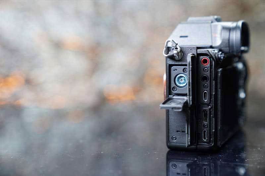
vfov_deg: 19.4
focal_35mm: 70
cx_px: 132
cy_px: 88
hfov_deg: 28.8
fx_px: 515
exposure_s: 1/100
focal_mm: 70
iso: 800
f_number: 4
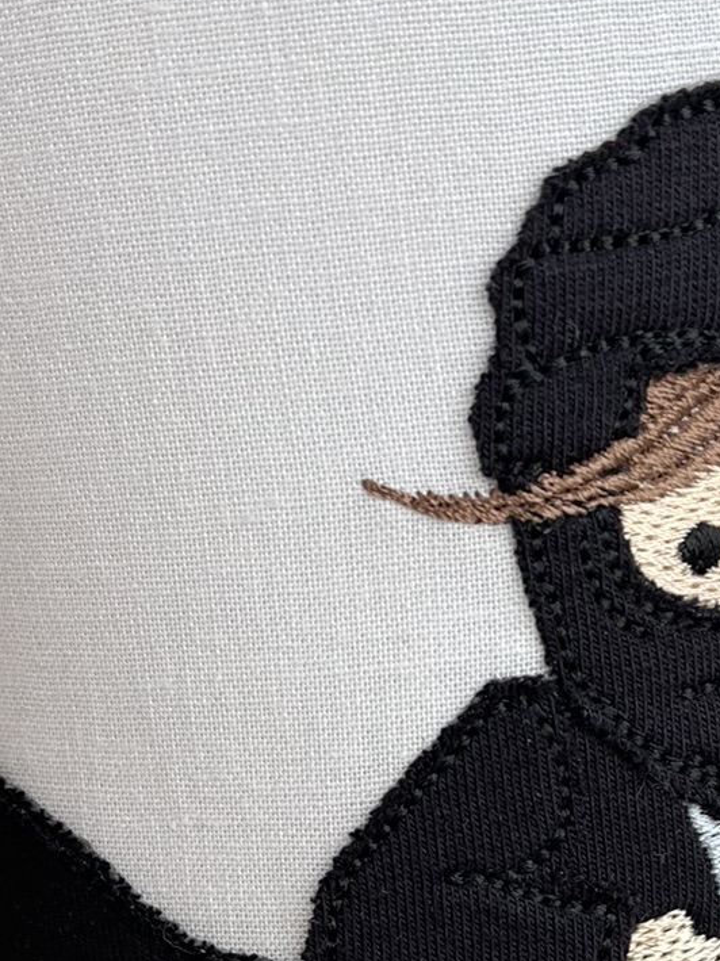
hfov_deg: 19.6
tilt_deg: -14.0
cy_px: 891
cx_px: 411
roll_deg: -4.6
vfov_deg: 25.1
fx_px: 2081
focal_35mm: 75
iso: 64
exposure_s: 1/114
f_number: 1.6
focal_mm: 5.1
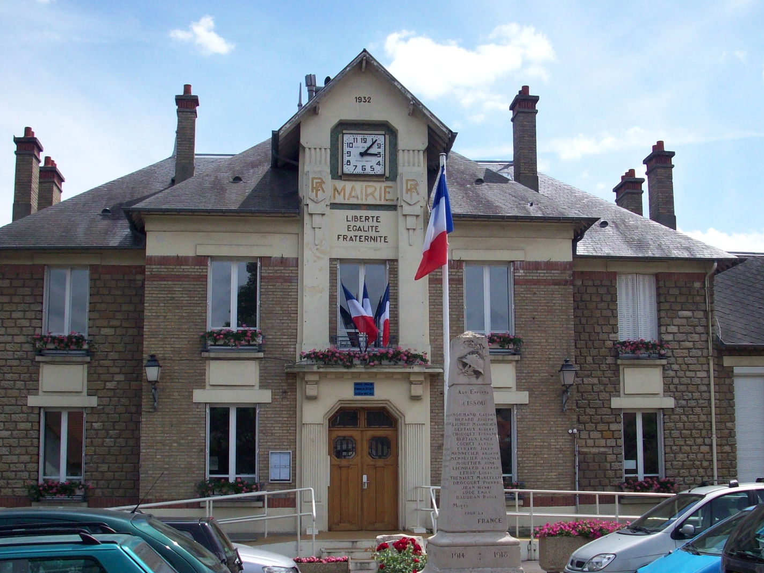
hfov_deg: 38.2
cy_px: 348
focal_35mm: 50
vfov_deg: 29.0
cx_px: 399
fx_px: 1104
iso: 80
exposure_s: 1/395
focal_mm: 6.2
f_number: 5.6
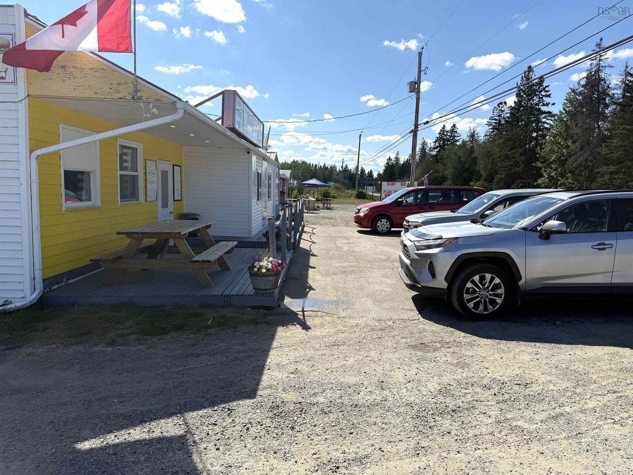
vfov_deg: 56.8
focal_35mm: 24
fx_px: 439
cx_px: 316
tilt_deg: -5.8
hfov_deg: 71.6
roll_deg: -1.1
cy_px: 238
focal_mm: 6.76
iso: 80
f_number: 1.78
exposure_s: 1/6173
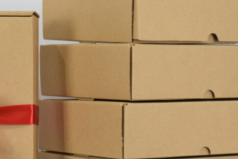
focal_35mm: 159
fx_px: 1051
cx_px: 78
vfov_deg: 8.6
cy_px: 110
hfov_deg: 12.9
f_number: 5.6
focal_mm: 50
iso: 1600
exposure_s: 1/60
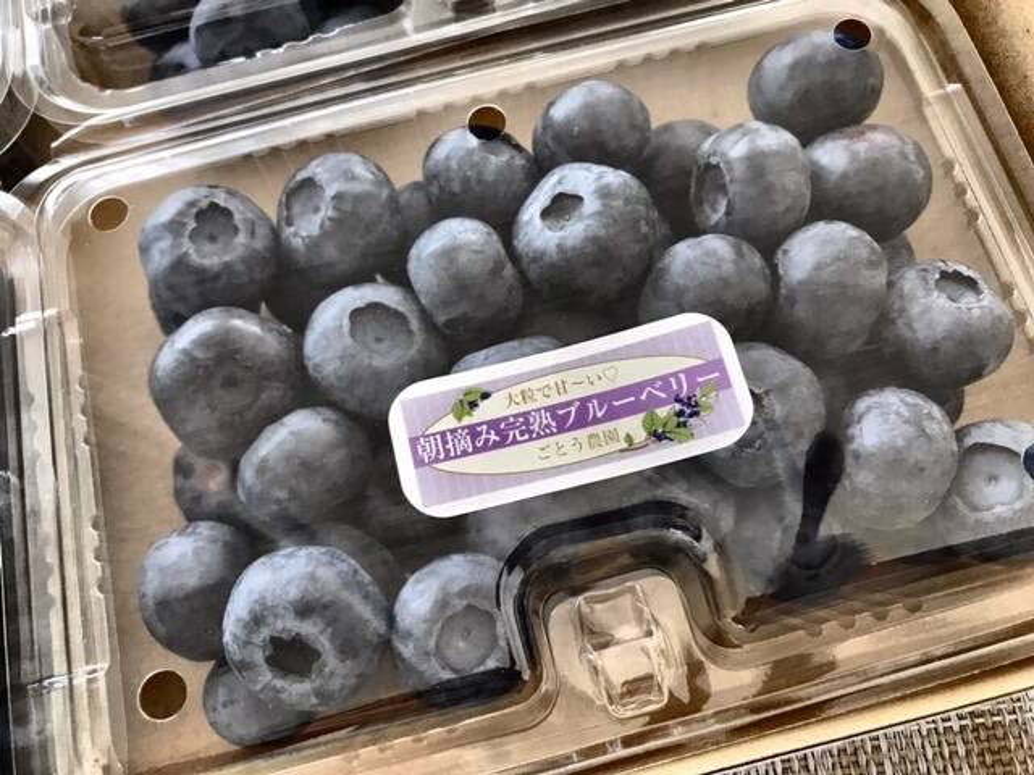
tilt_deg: -71.8
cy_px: 388
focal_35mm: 28
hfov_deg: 63.4
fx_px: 836
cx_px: 517
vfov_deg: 49.7
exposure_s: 1/30
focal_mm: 3.99
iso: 25
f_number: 1.8
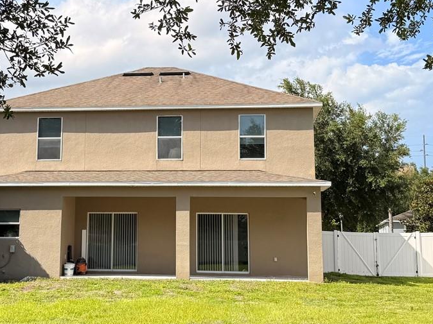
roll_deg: -0.7
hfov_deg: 33.5
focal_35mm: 57
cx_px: 142
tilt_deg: +8.9
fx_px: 713
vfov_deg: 25.6
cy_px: 133
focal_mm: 6.76
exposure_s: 1/4167
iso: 80
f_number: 1.78
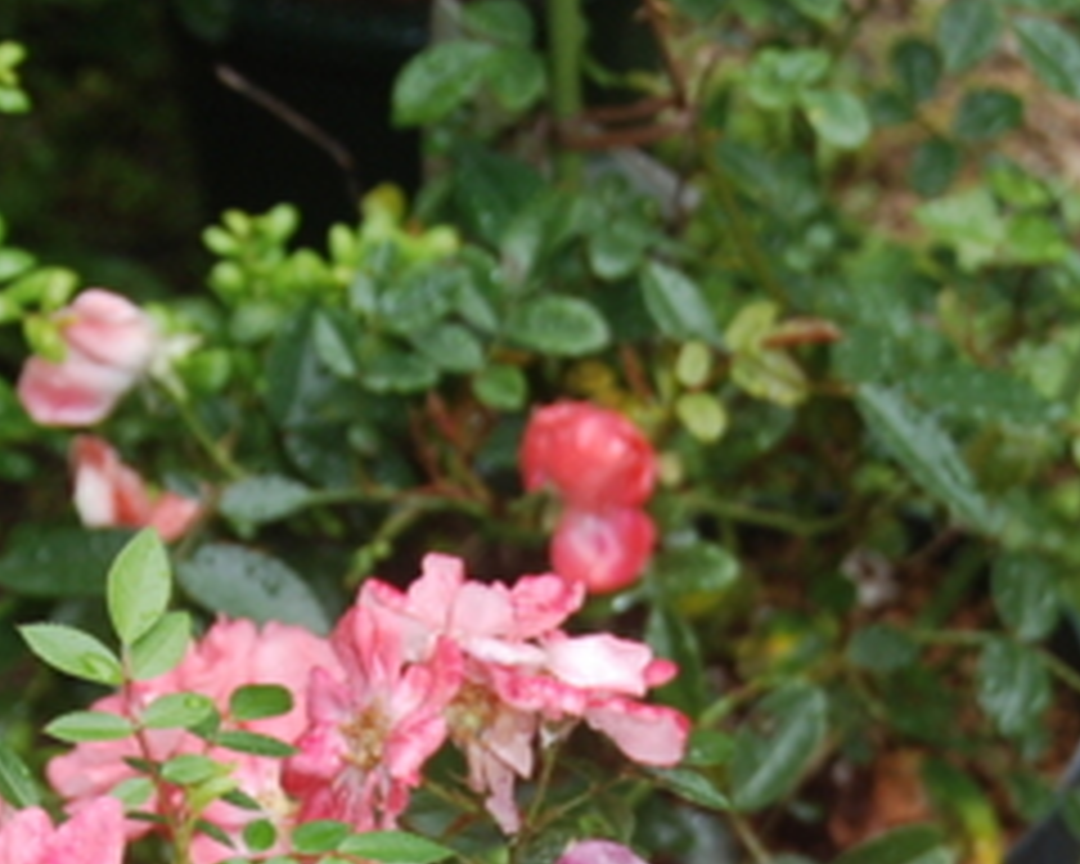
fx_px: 5402
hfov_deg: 11.4
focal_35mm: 169
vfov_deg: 9.0
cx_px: 544
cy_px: 1143
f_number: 6.3
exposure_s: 1/160
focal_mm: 36
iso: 400
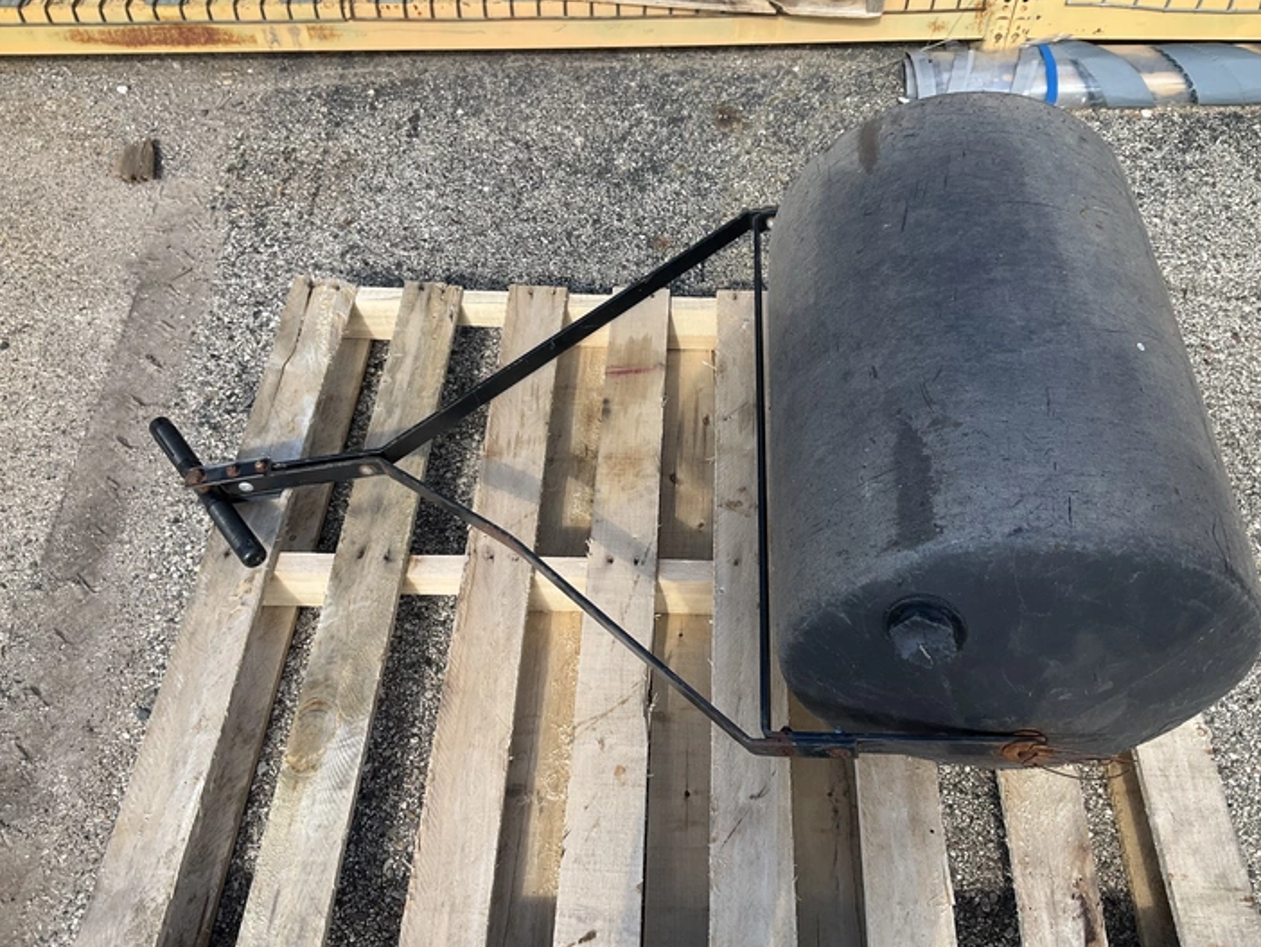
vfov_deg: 45.5
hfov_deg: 58.3
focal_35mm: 31
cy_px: 454
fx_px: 1130
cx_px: 647
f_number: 1.8
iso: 25
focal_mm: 3
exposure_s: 1/700
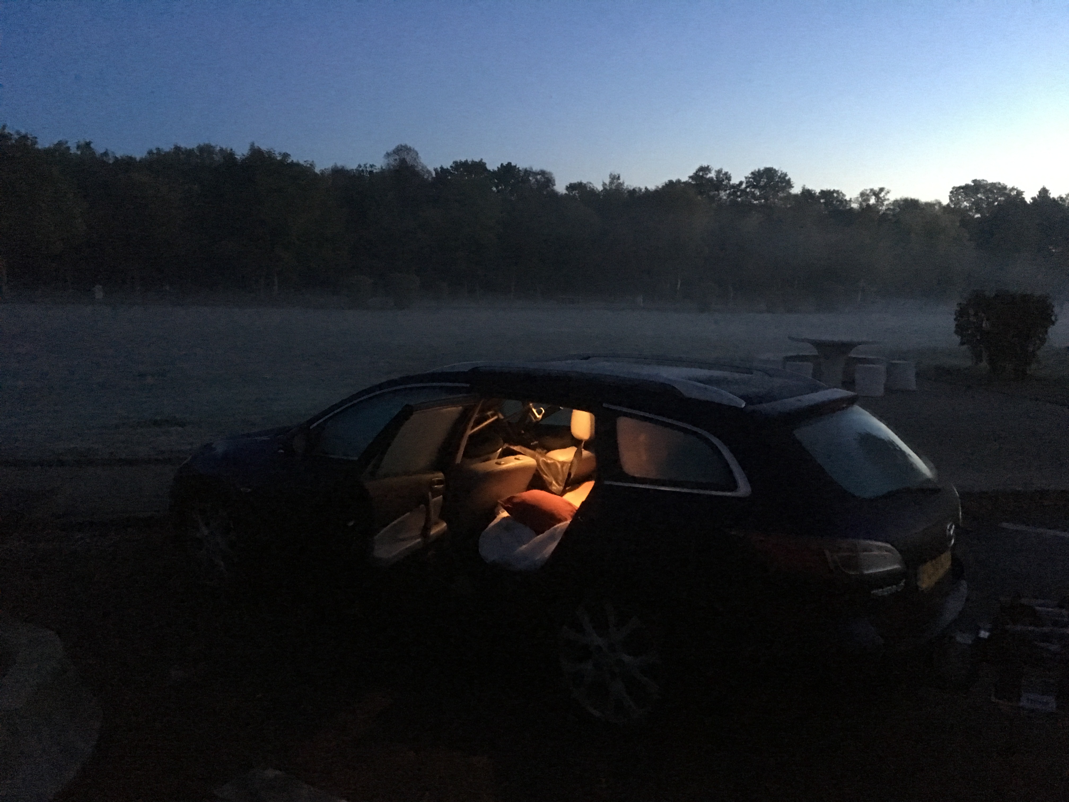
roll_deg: -1.2
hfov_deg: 61.7
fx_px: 896
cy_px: 401
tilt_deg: -8.6
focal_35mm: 29
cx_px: 534
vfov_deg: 48.2
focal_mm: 4.15
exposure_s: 1/17
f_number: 2.2
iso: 1250
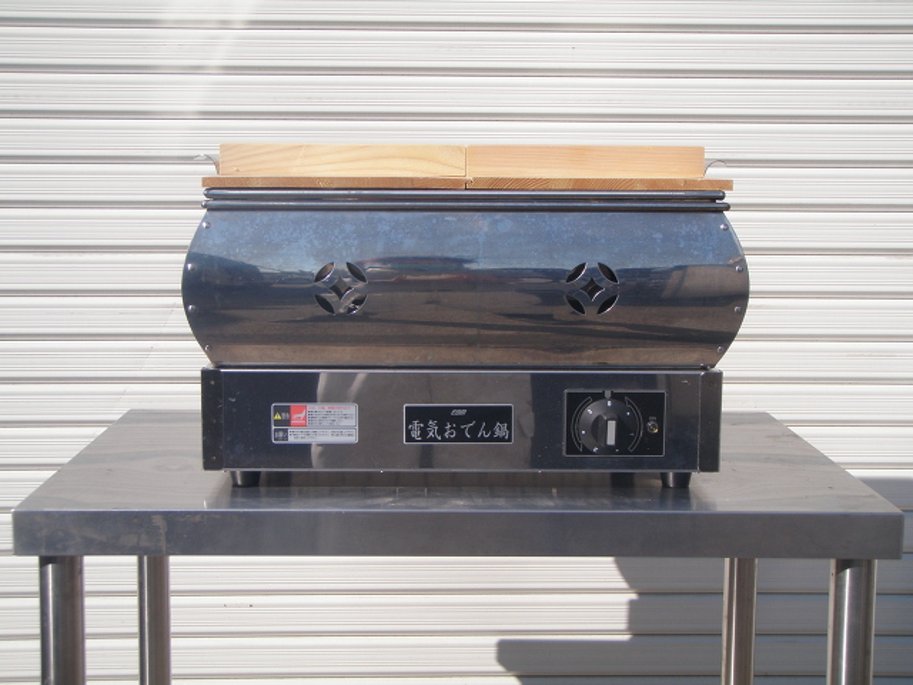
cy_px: 342
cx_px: 456
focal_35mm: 51
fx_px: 1345
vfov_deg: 28.6
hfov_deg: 37.5
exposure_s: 1/800
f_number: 4
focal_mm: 9.13
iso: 80
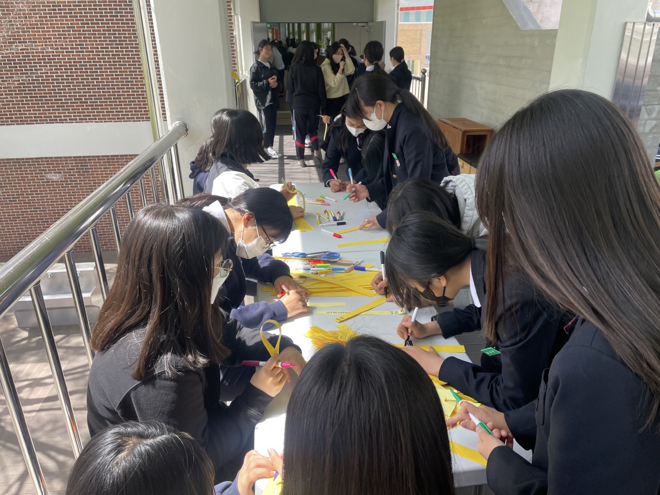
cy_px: 248
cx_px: 330
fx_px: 496
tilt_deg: -22.2
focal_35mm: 26
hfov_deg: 67.3
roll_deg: +2.1
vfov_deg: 53.1
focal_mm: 4.2
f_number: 1.6
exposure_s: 1/450
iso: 32
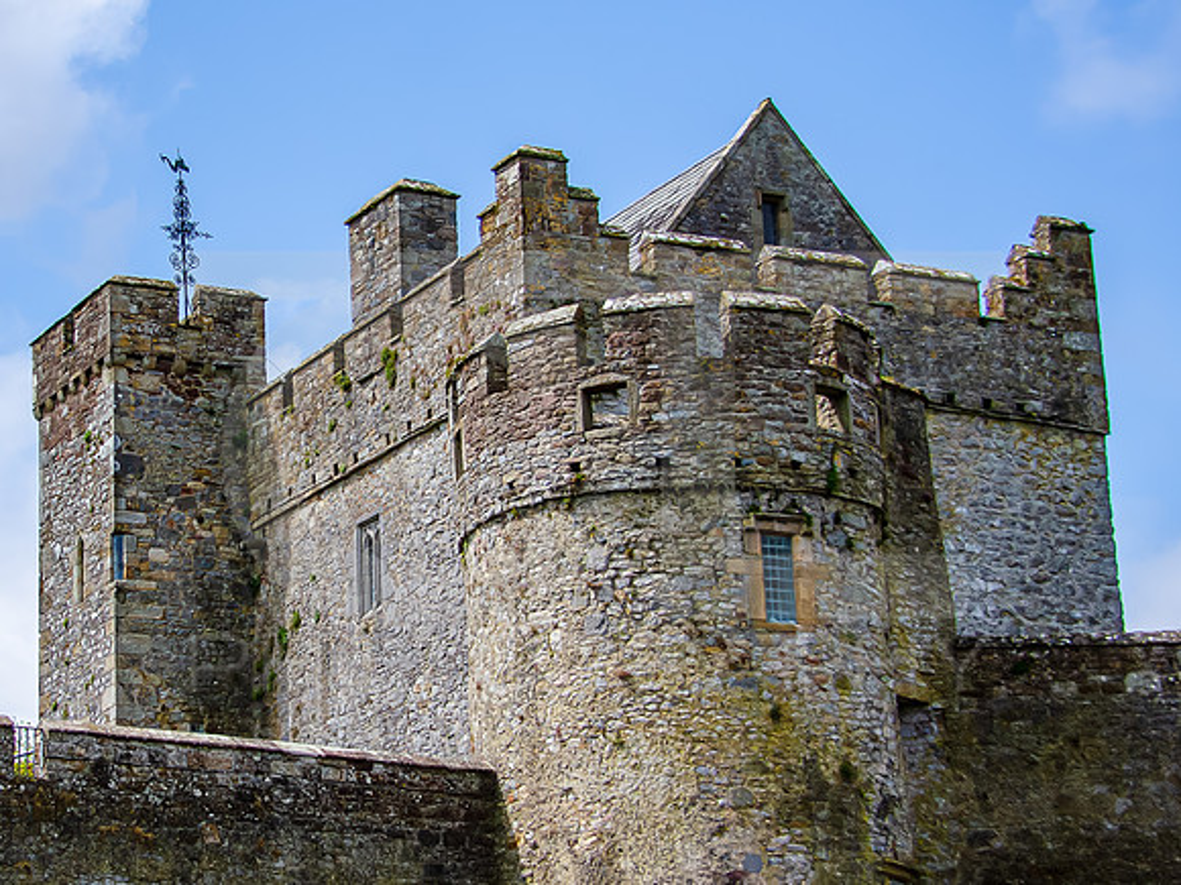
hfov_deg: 20.5
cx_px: 277
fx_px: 3242
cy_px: 444
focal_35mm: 95
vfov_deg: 15.6
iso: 320
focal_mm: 40
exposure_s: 1/1600
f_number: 5
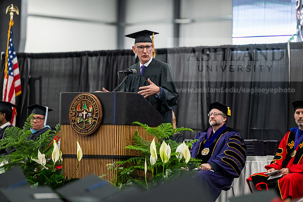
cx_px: 152
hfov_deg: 11.7
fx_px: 1473
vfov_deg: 7.9
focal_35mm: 175
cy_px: 101
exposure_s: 1/200
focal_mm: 175
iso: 2500
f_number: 3.2
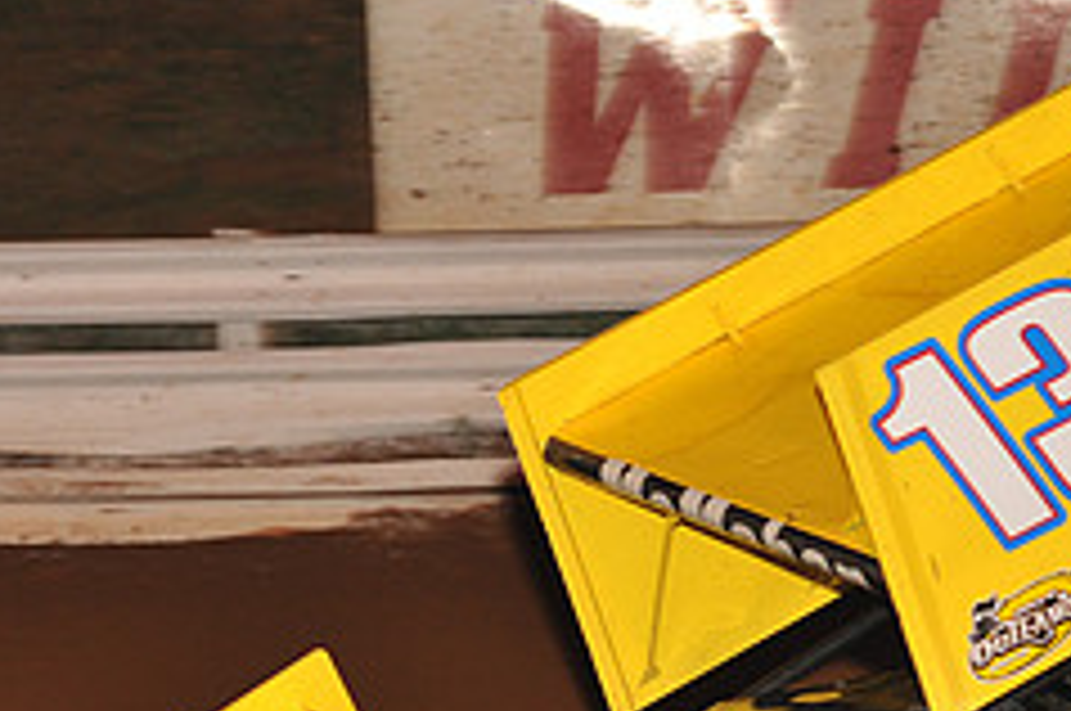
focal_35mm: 273
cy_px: 558
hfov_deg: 7.5
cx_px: 968
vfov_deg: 5.0
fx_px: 8111
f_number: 6.3
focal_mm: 112
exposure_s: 1/320
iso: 1250
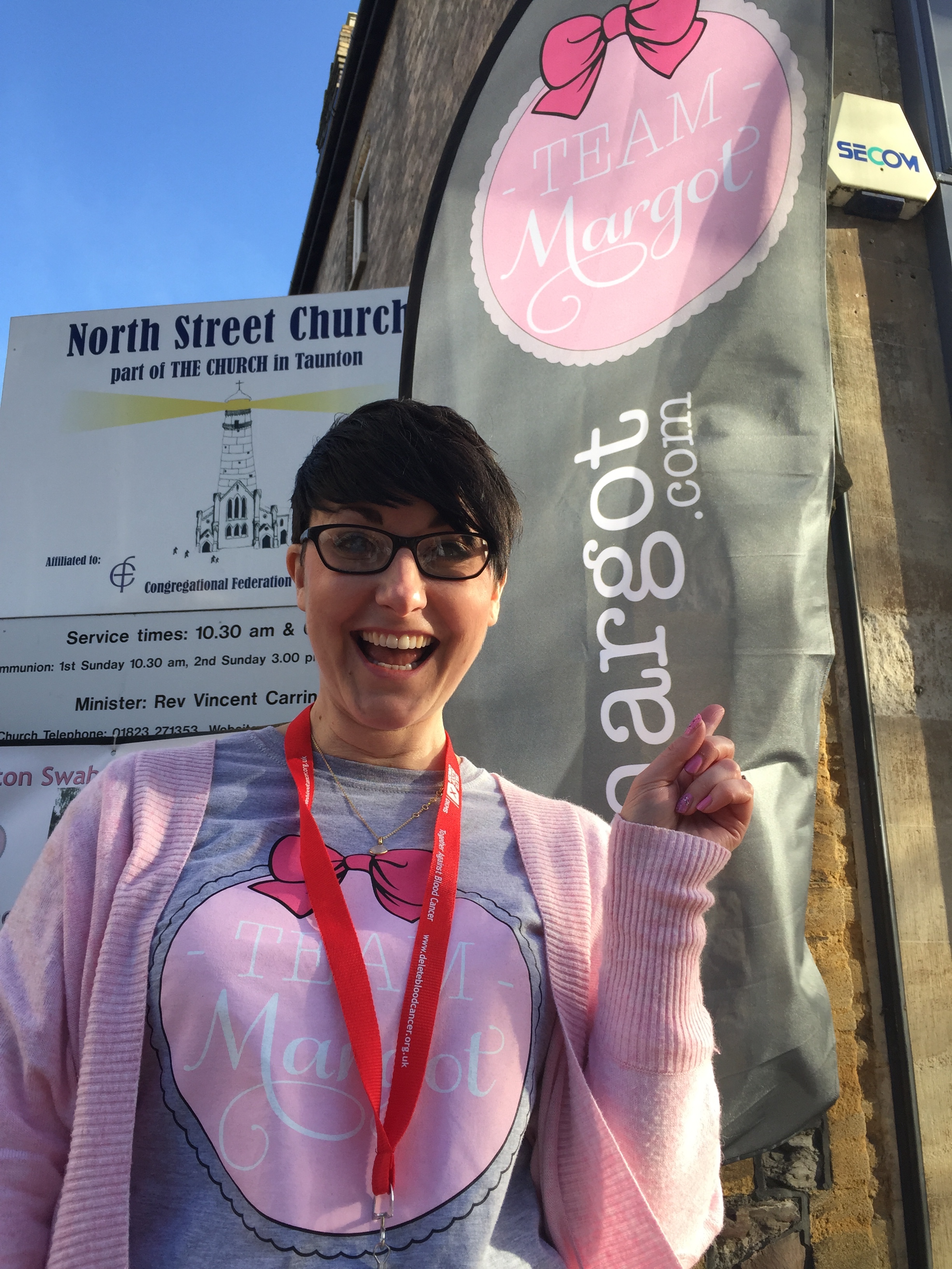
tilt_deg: +18.5
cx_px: 476
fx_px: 1063
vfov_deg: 61.7
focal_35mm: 29
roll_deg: -0.2
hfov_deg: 48.2
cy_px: 634
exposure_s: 1/565
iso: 32
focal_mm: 4.15
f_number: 2.2
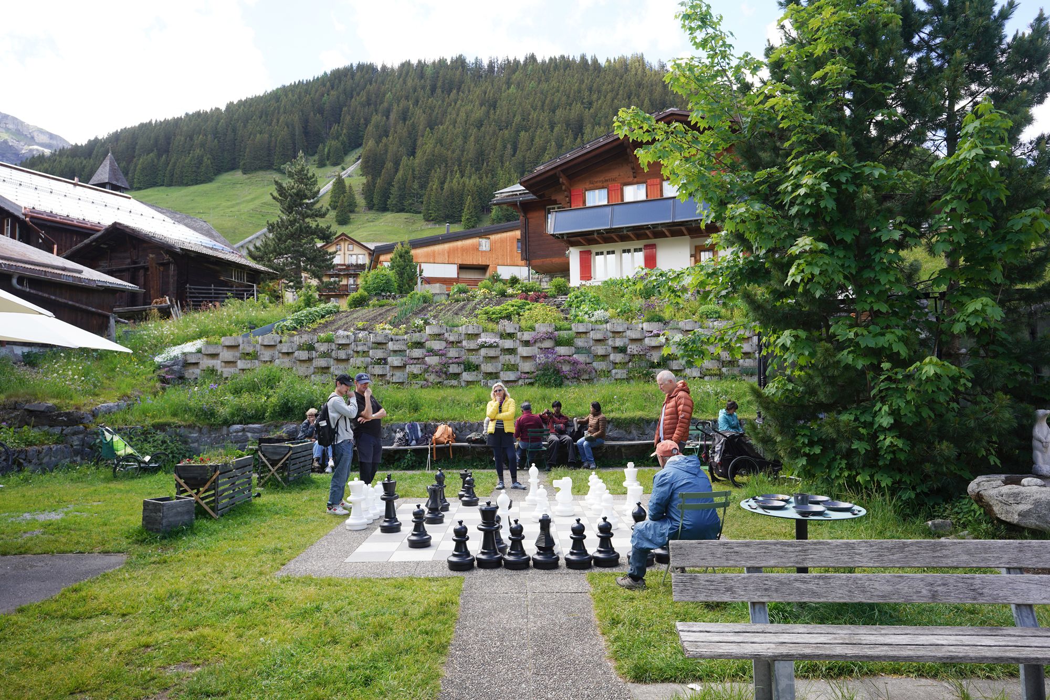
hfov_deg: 73.7
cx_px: 525
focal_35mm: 24
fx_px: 700
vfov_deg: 53.1
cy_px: 350
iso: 100
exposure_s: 1/100
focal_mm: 24
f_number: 5.6
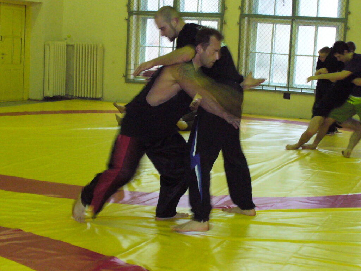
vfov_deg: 22.3
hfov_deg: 29.4
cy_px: 136
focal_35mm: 66
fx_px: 688
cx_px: 180
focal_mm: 7.9
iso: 320
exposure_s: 1/30
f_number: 3
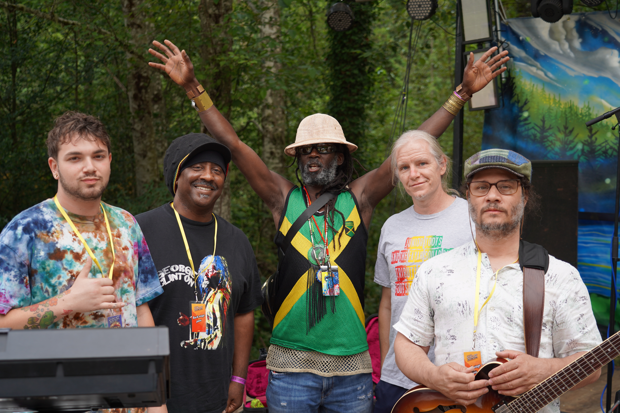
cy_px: 206
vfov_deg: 28.6
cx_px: 310
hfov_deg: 41.9
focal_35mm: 47
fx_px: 809
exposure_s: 1/160
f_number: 4
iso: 160
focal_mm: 47
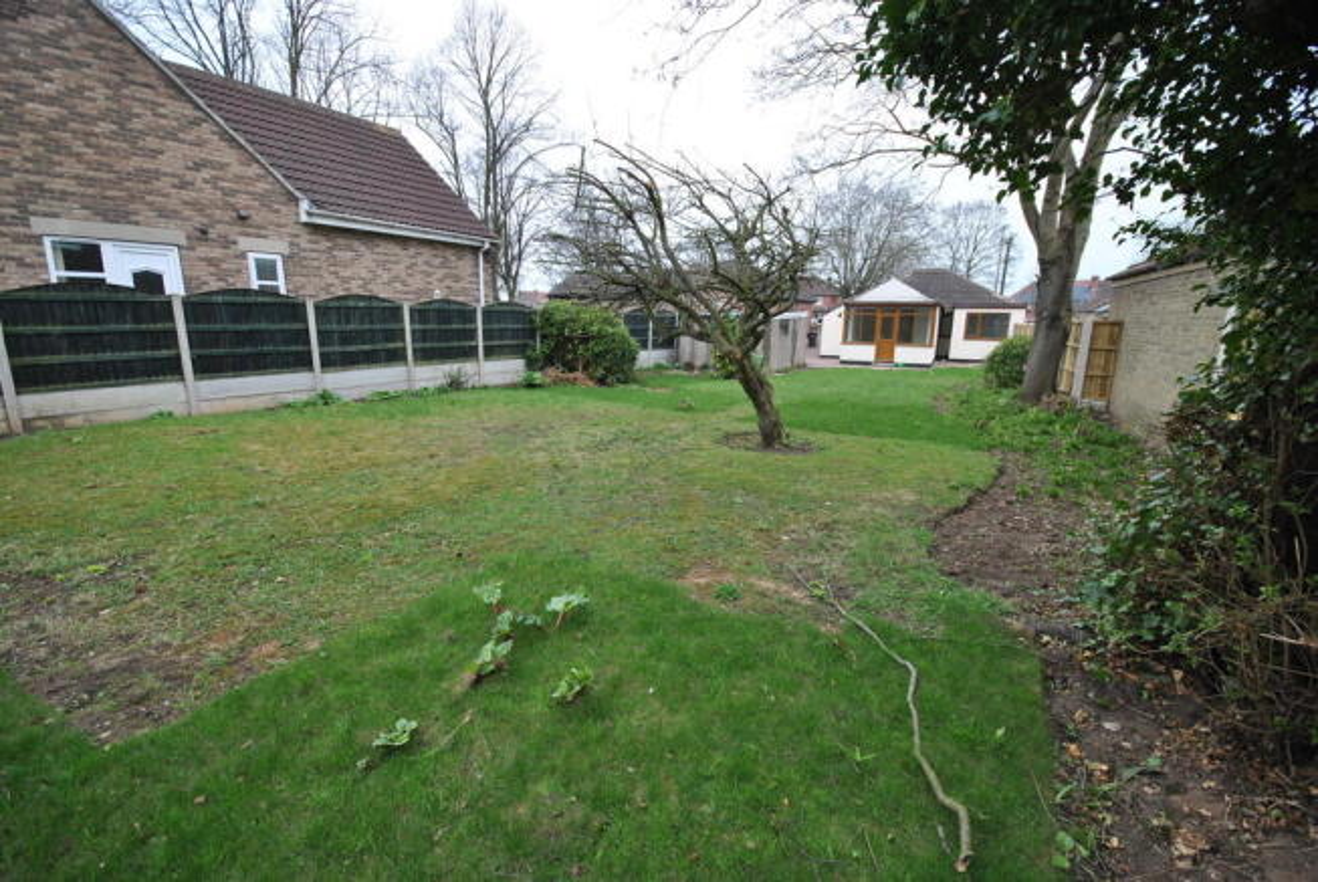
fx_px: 550
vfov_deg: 77.5
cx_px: 659
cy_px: 441
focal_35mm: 15
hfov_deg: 100.3
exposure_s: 1/125
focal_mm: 10
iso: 100
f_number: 5.6
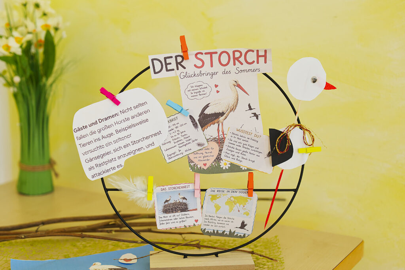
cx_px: 202
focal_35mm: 50
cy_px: 135
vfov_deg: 27.0
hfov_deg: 39.6
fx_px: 563
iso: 1000
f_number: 2.8
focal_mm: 50
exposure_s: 1/60
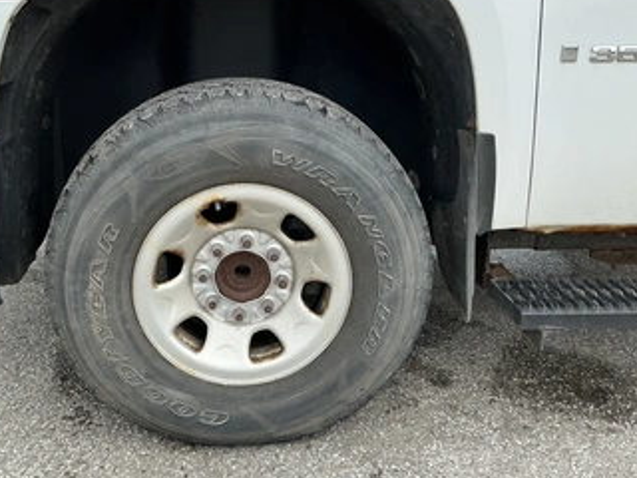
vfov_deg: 40.7
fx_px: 644
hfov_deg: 52.5
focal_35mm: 35
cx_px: 275
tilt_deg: -19.2
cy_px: 237
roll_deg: -1.0
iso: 25
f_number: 1.8
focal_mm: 3
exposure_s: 1/428
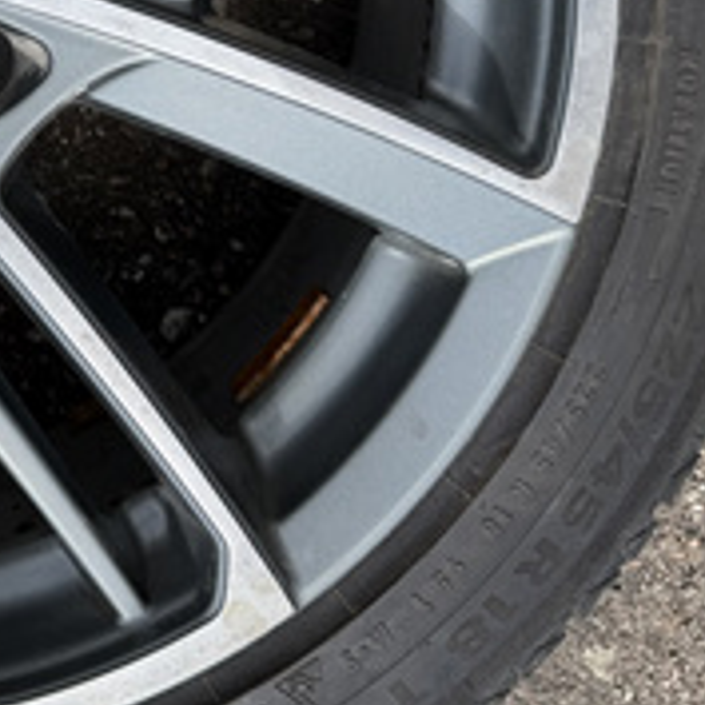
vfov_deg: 22.9
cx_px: -175
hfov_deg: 21.9
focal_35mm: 72
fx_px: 1659
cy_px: -24
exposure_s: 1/2299
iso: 80
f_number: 1.78
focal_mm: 6.76
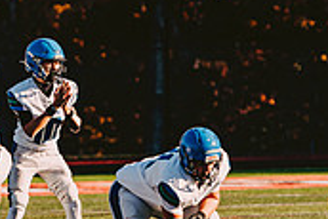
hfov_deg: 3.1
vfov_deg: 2.0
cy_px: 142
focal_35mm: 673
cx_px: 191
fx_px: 6137
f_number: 3.5
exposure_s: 1/2000
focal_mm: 200
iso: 125
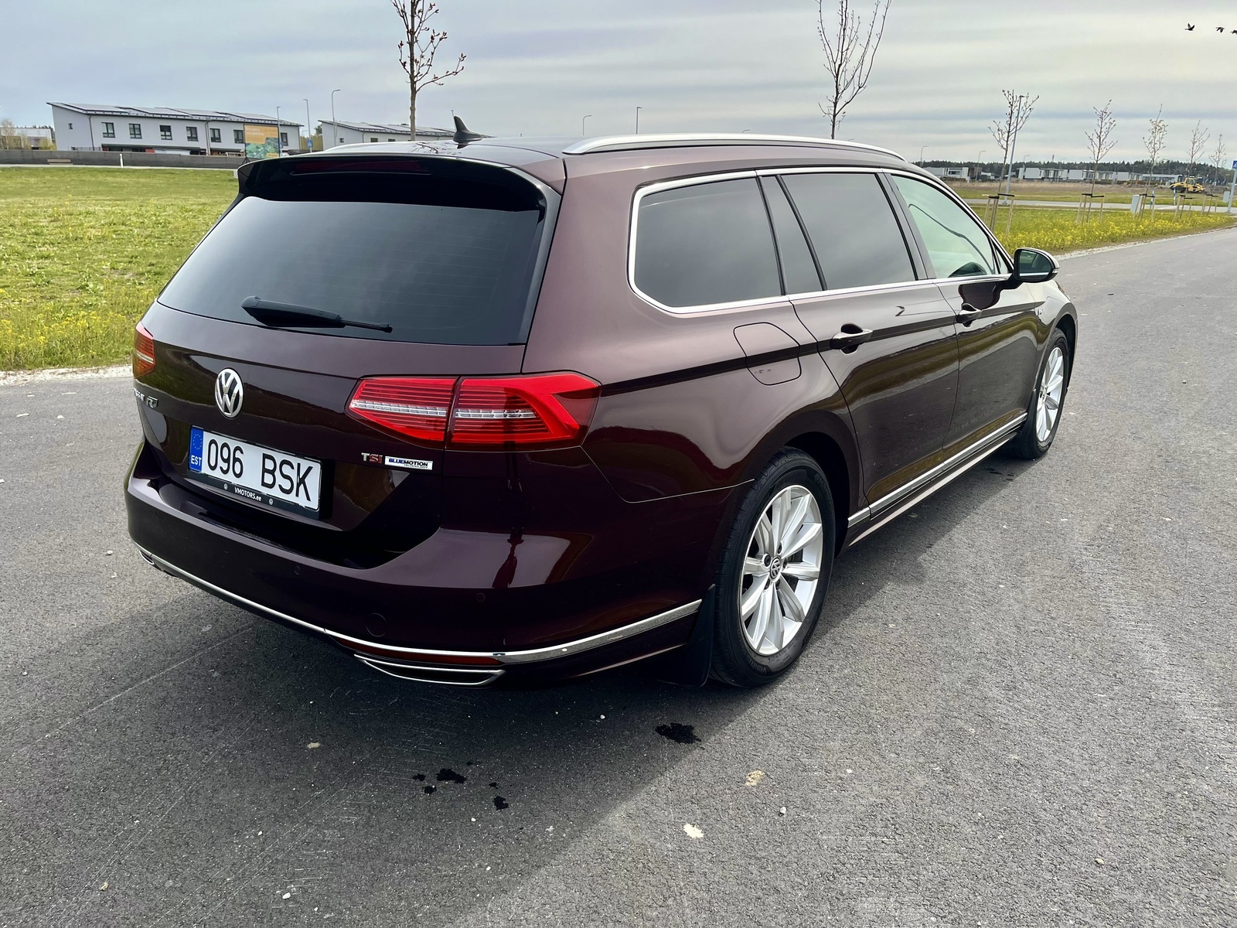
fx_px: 929
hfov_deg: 67.3
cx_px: 618
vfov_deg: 53.1
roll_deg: -1.3
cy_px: 464
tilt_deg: -18.6
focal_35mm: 26
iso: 50
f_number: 1.6
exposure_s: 1/3623
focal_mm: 5.1
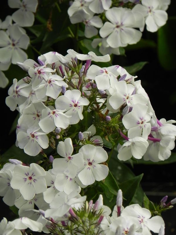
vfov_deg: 5.3
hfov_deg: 3.9
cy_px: 118
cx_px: 88
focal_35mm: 377
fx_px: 2556
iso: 160
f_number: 5
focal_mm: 67.2
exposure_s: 1/400
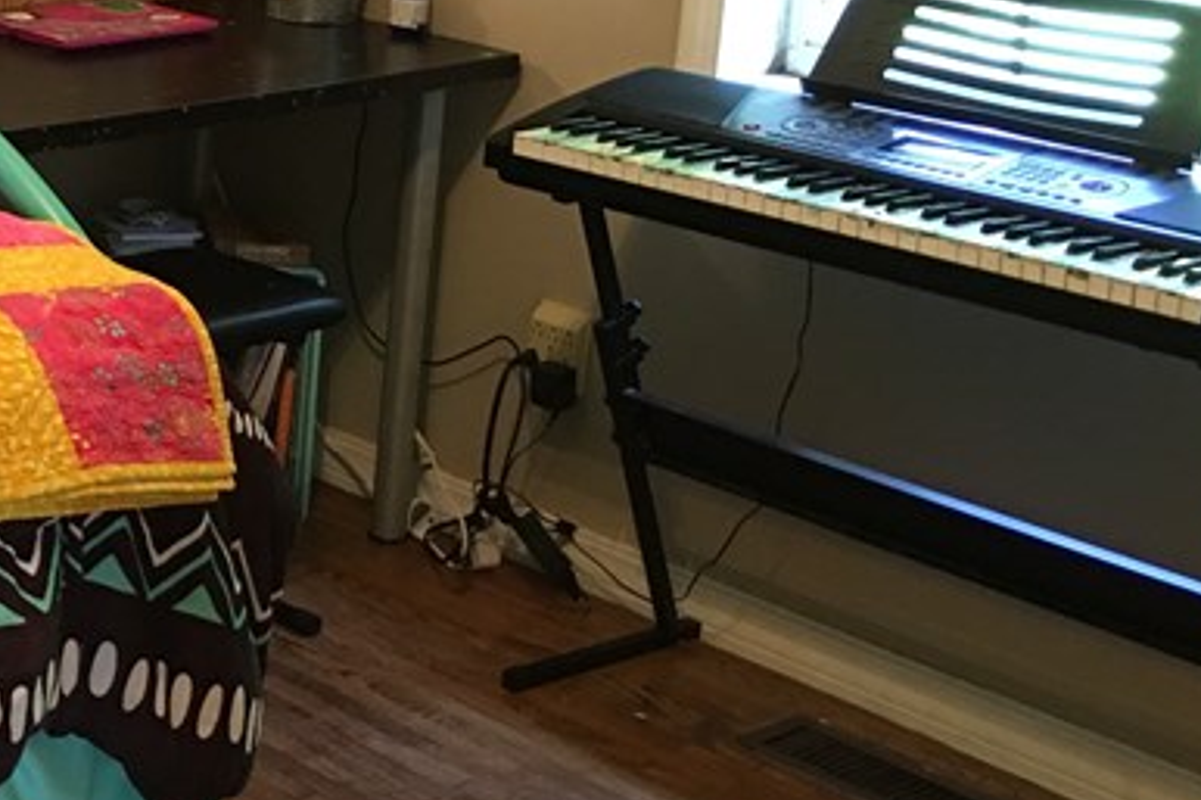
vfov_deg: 16.8
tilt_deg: -11.6
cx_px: -355
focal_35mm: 80
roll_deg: -1.8
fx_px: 2668
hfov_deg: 22.7
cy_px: 100
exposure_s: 1/8
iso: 80
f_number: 2.2
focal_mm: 4.15
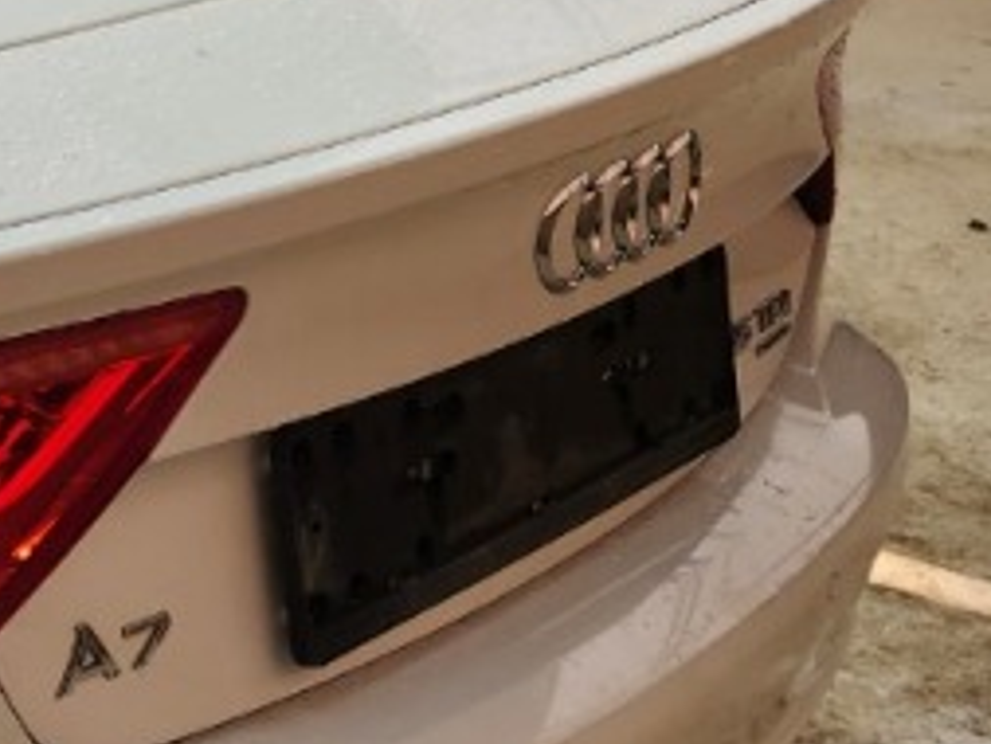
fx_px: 2664
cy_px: 380
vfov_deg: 15.9
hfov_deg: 17.7
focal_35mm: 93
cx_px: -689
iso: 100
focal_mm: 5.4
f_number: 1.8
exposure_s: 1/182
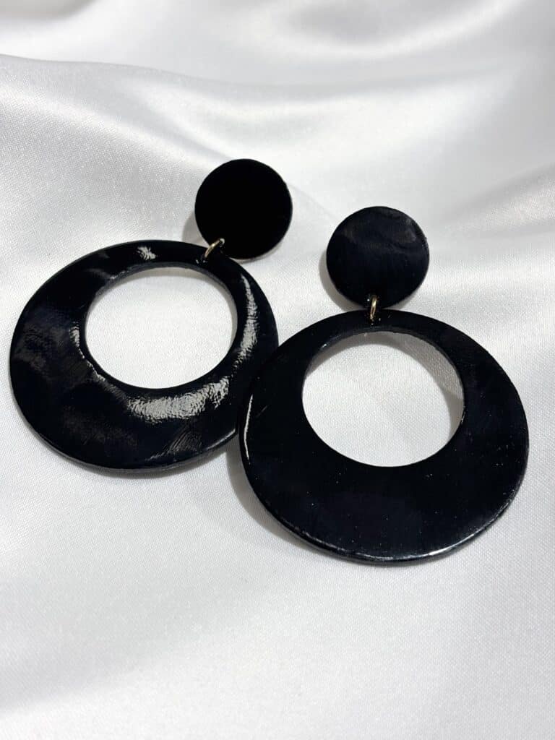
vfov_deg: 36.8
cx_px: 278
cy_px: 370
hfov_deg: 28.0
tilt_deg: -25.4
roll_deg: +5.3
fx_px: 1112
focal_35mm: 52
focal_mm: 5.96
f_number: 1.6
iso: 32
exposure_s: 1/185
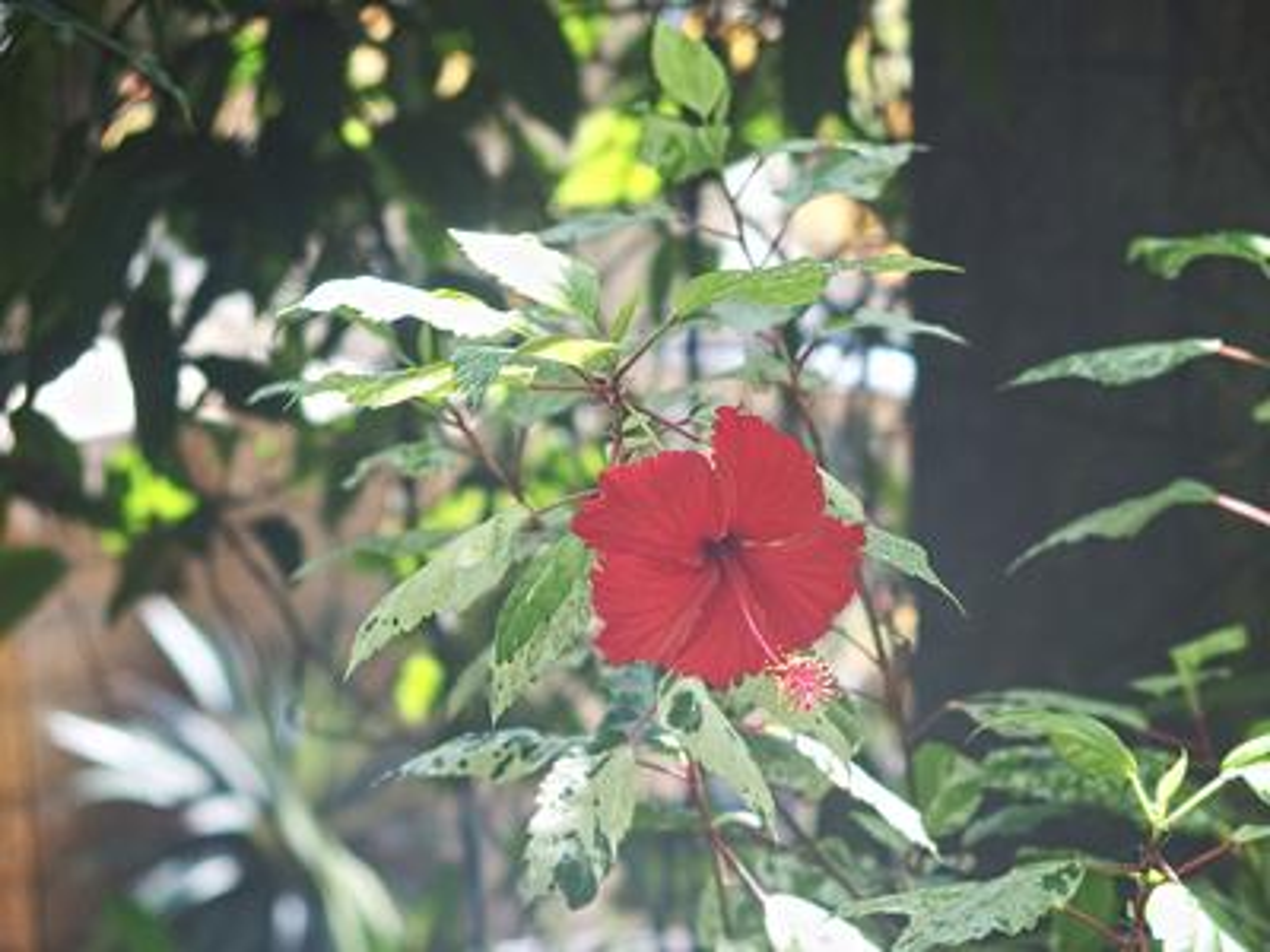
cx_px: 635
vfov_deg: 9.0
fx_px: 6054
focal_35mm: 165
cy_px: 476
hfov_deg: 12.0
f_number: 2.8
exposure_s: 1/250
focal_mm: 35
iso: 100
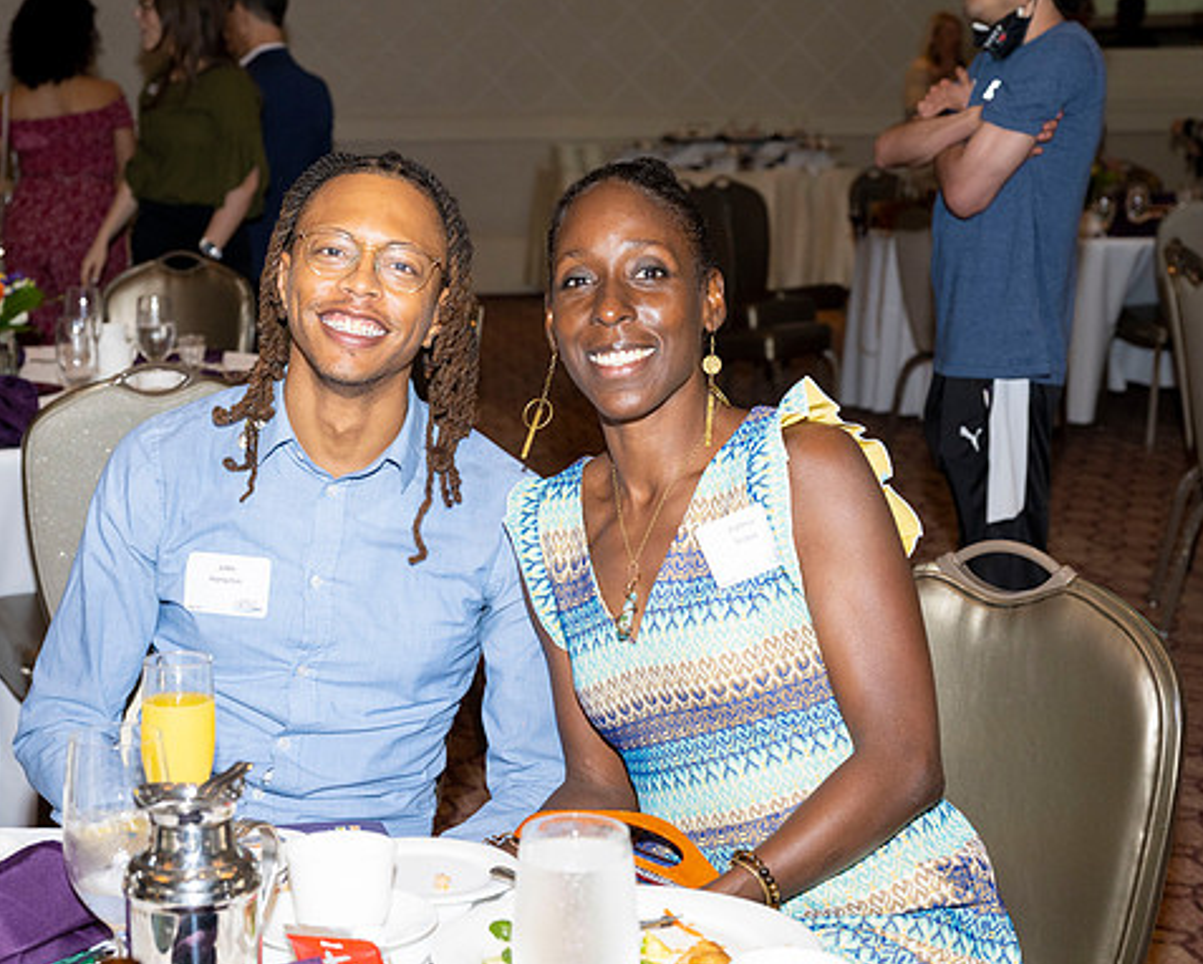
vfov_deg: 23.5
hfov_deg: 29.1
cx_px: 507
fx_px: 2315
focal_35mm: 65
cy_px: 483
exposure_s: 1/160
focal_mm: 57
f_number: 5.6
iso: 1000
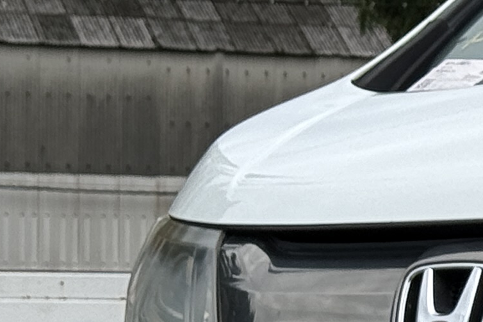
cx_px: 995
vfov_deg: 5.1
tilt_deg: +2.1
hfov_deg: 7.4
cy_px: 241
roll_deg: -0.3
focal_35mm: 267
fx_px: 3583
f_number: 1.78
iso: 64
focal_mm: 6.76
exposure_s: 1/4329
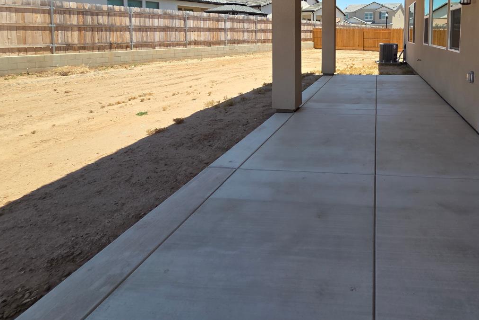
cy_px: 55
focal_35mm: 20
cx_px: 351
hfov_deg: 78.5
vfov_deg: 56.4
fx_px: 266
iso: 50
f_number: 2.2
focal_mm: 2.2
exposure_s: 1/1269
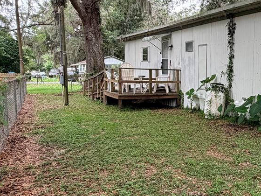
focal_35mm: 40
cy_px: 99
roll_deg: -1.1
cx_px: 226
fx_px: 302
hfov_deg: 43.5
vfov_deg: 36.0
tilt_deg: -6.3
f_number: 2.2
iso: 50
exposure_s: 1/179
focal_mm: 2.22
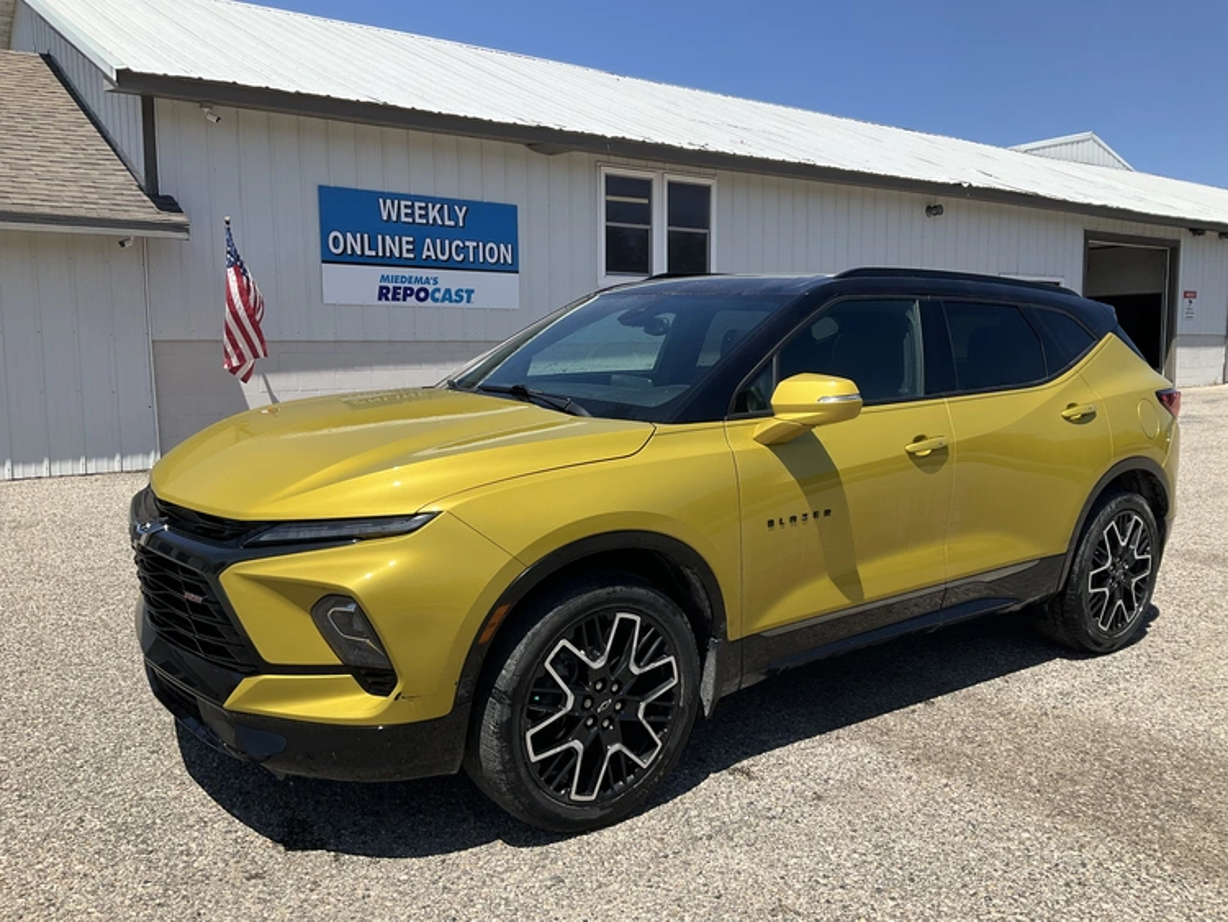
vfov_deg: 48.3
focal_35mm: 29
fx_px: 1029
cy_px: 461
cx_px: 614
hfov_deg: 61.6
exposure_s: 1/2141
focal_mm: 3
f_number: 1.8
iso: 25
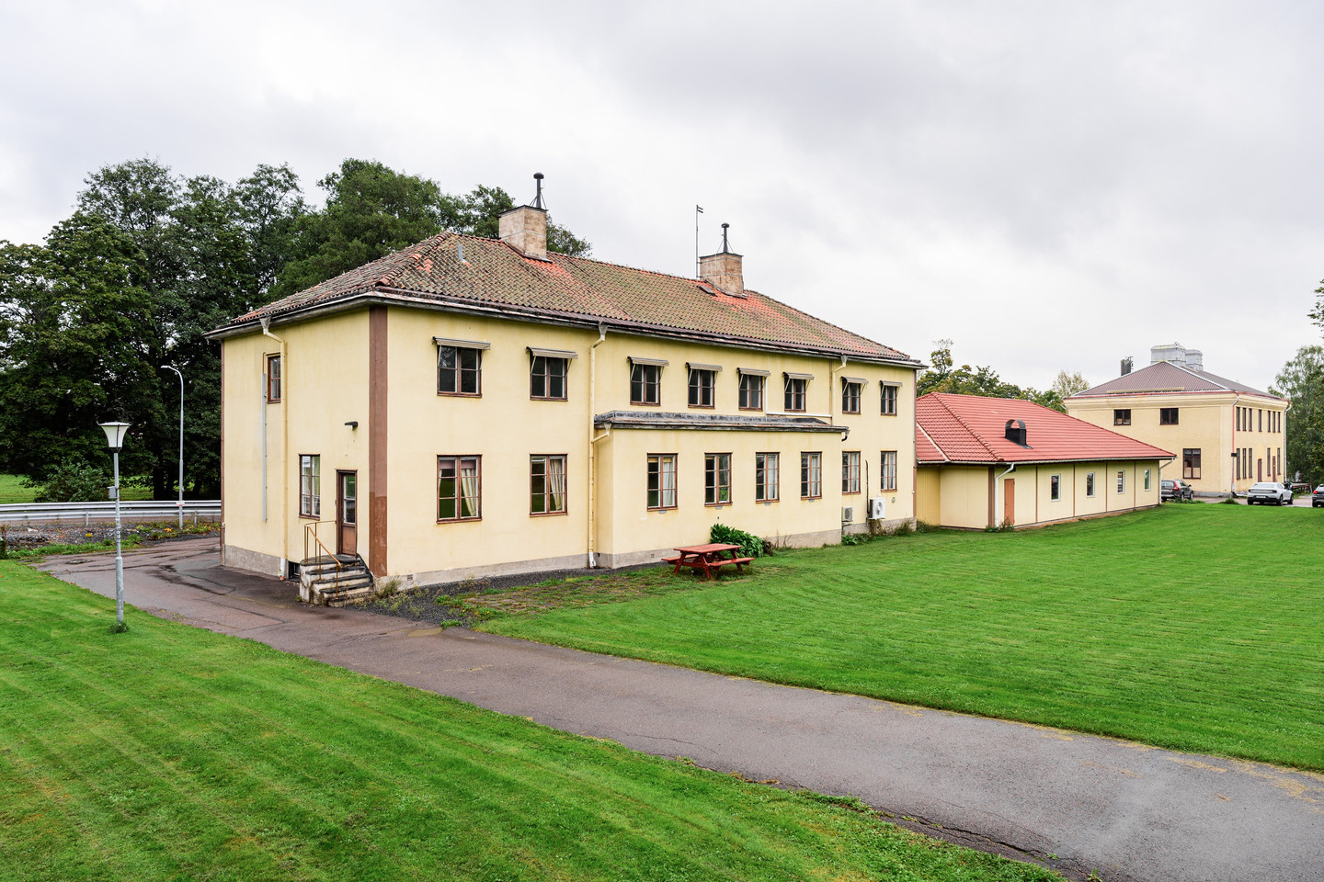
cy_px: 441
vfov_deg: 53.1
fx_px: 883
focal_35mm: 24
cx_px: 662
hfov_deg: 73.7
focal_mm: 24
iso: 100
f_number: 8
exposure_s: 1/30
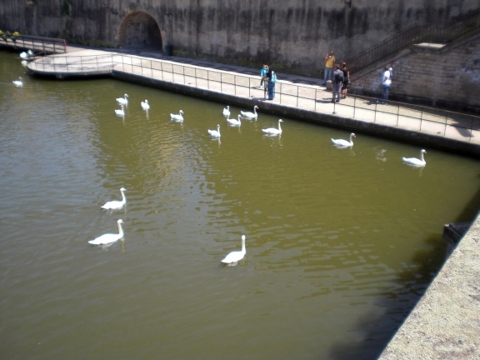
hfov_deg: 49.0
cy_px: 180
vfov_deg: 37.7
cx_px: 240
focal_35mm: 38
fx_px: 527
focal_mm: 6.3
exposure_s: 1/400
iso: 64
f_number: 3.1
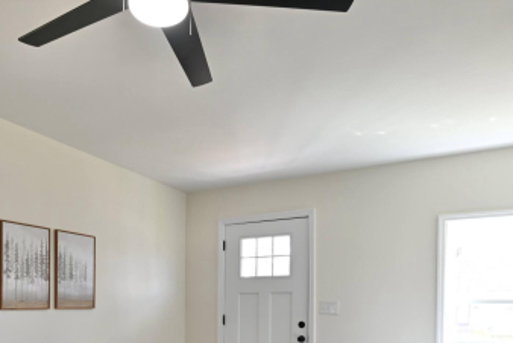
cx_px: 209
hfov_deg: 59.8
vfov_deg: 39.4
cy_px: 308
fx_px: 442
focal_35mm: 31
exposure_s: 1/25
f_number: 5.6
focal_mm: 14
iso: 250
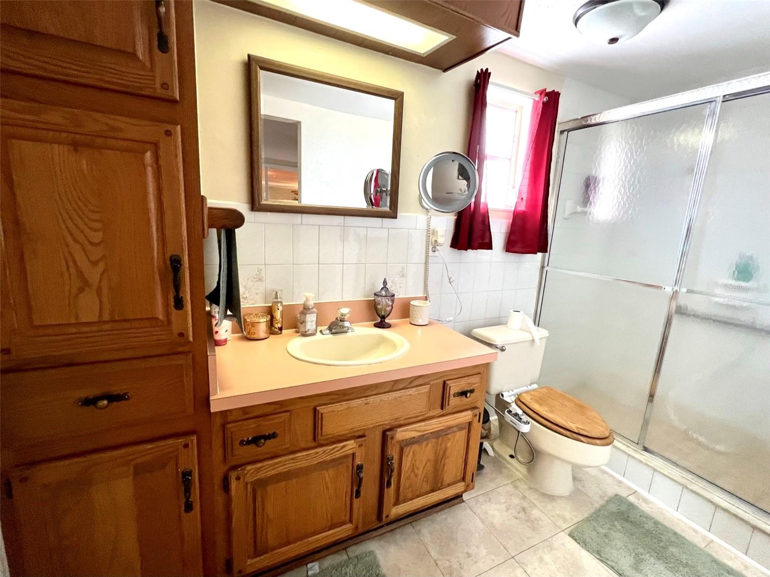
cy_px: 288
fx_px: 289
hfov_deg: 106.2
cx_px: 385
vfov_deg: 89.9
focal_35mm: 13
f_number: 1.8
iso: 250
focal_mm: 1.57
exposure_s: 1/60
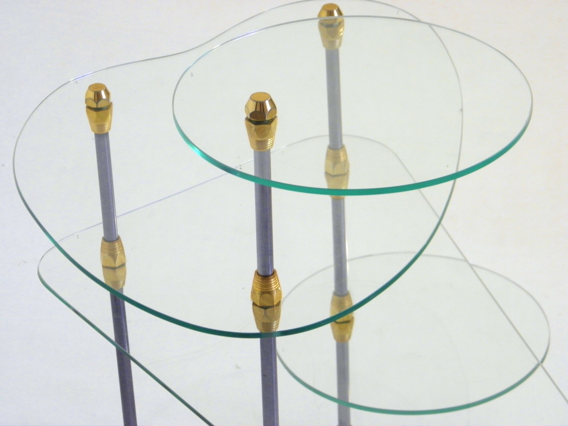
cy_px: 213
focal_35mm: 149
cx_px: 284
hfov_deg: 13.3
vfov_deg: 10.0
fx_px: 2445
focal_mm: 26.8
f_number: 5
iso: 200
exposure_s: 1/20
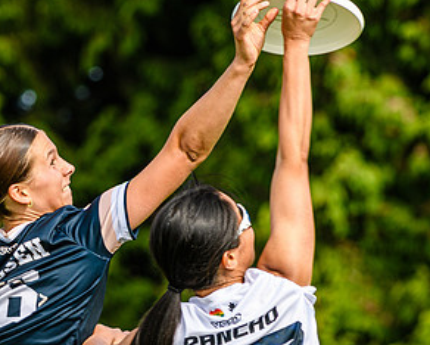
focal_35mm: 436
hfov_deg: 4.4
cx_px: 114
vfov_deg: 3.6
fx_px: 5552
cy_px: 288
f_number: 3.2
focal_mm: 120
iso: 100
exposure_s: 1/1250
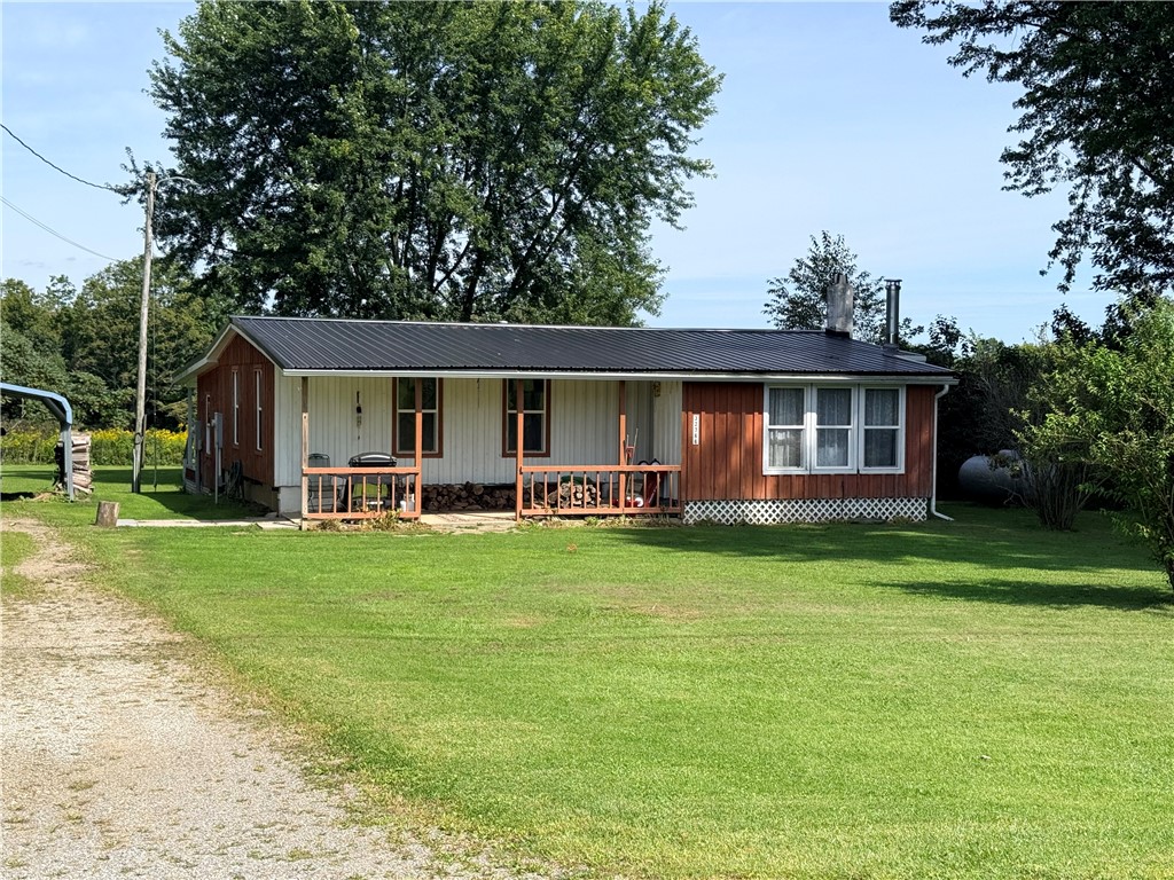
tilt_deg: -2.4
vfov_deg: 30.3
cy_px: 440
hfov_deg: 39.7
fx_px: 1628
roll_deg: -0.4
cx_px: 587
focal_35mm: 48
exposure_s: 1/3704
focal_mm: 6.76
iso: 64
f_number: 1.78
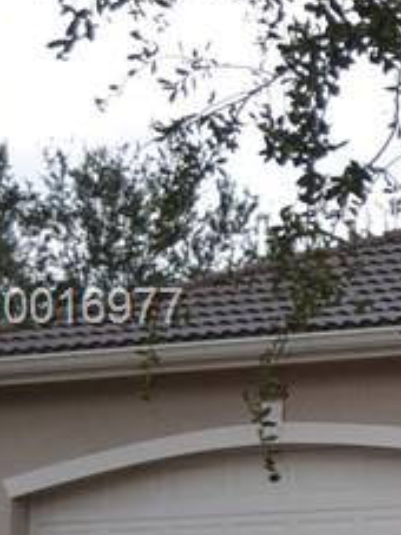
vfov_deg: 13.0
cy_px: 311
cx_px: 1220
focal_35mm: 152
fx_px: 2350
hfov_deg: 8.2
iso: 125
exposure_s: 1/125
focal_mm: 22
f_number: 4
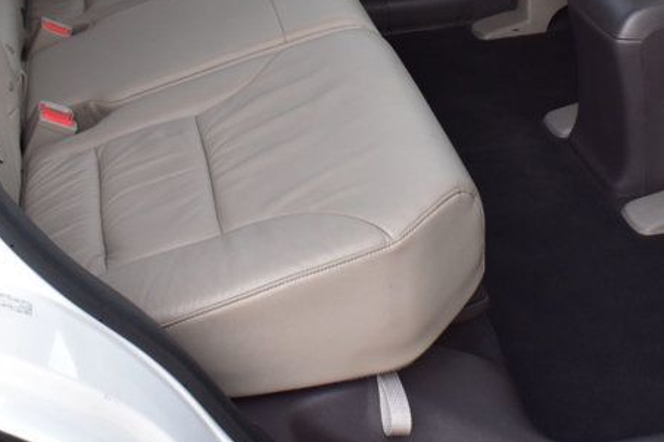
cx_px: 368
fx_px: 1382
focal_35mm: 75
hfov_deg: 27.0
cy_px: 35
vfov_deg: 17.8
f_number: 6.3
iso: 400
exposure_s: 1/20
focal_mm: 22
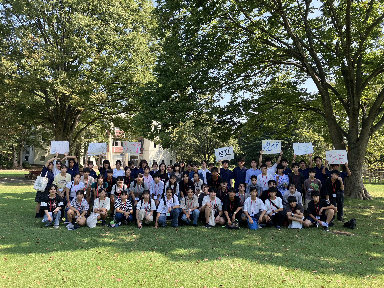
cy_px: 144
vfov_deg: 49.7
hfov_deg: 63.4
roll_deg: -1.8
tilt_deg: +5.1
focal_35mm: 28
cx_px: 192
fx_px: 311
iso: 32
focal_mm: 3.99
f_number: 1.8
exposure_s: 1/374
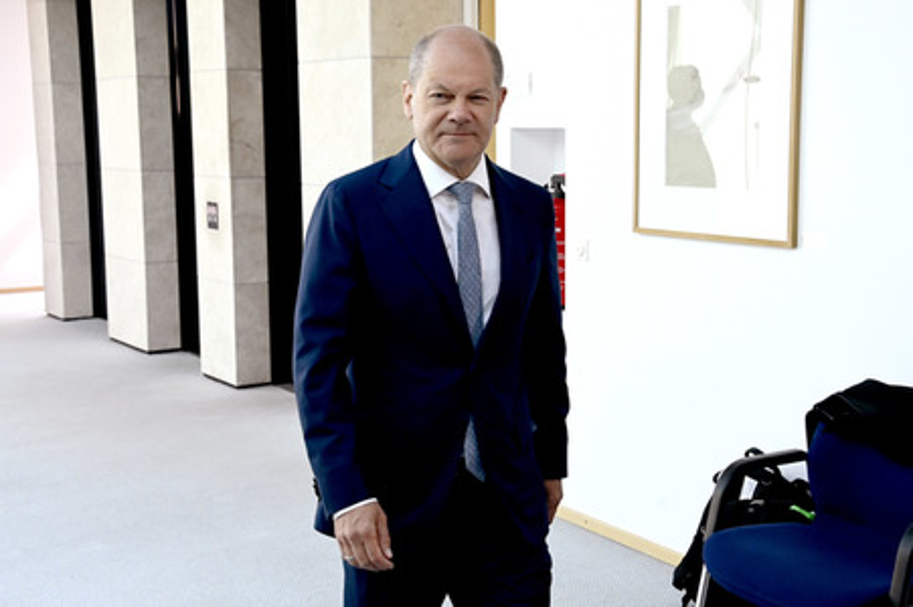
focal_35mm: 45
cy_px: 304
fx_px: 1140
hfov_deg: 43.6
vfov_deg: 29.8
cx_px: 456
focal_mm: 45
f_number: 5.6
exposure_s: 1/1250
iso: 4000
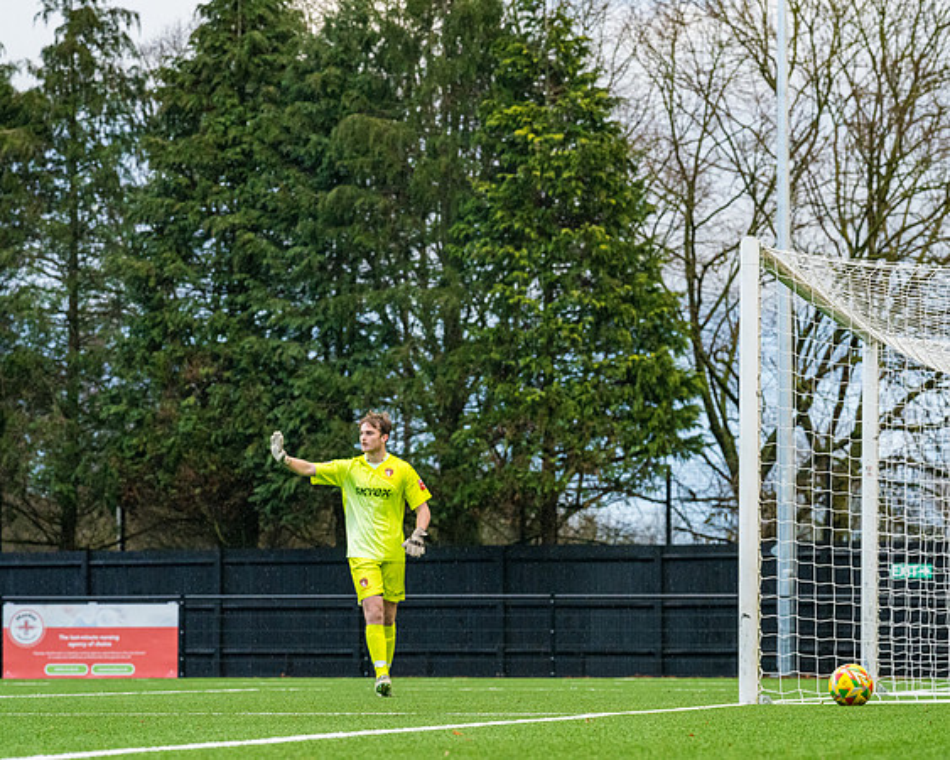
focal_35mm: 175
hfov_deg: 11.0
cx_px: 560
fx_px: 4926
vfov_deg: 8.8
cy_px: 430
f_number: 6.3
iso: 4000
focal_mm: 135
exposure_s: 1/640
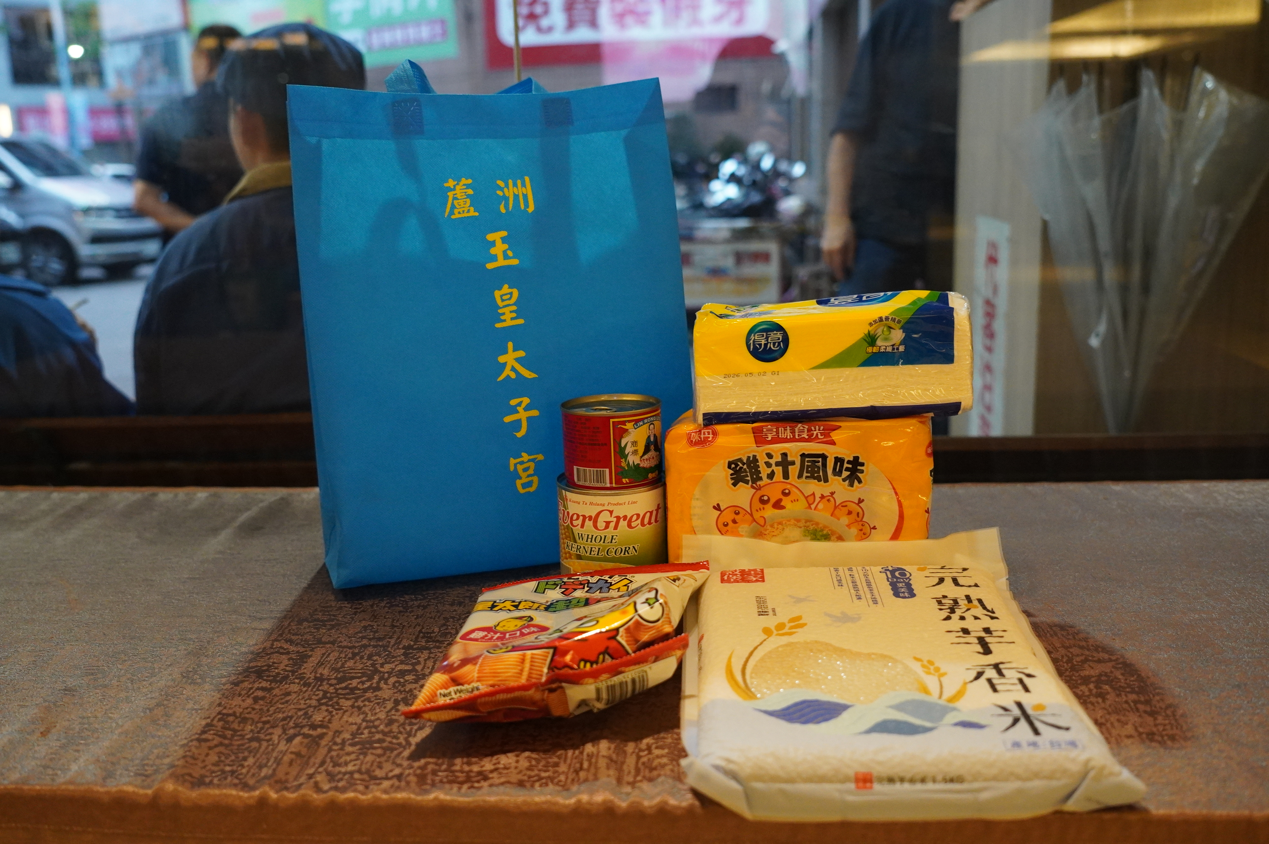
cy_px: 422
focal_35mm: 34
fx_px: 1215
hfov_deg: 55.1
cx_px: 634
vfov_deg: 38.3
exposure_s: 1/160
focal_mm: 23
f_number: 2.8
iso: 2000
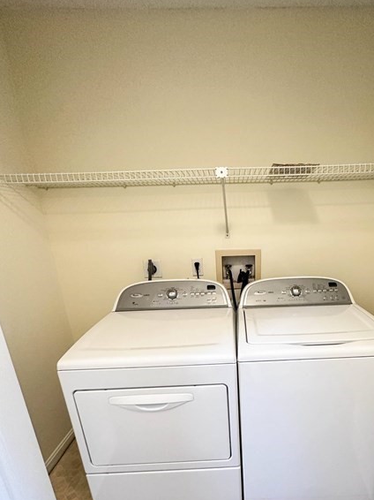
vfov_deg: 83.0
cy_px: 314
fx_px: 274
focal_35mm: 19
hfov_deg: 67.3
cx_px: 240
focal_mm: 2.22
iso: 320
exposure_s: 1/60
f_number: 2.2
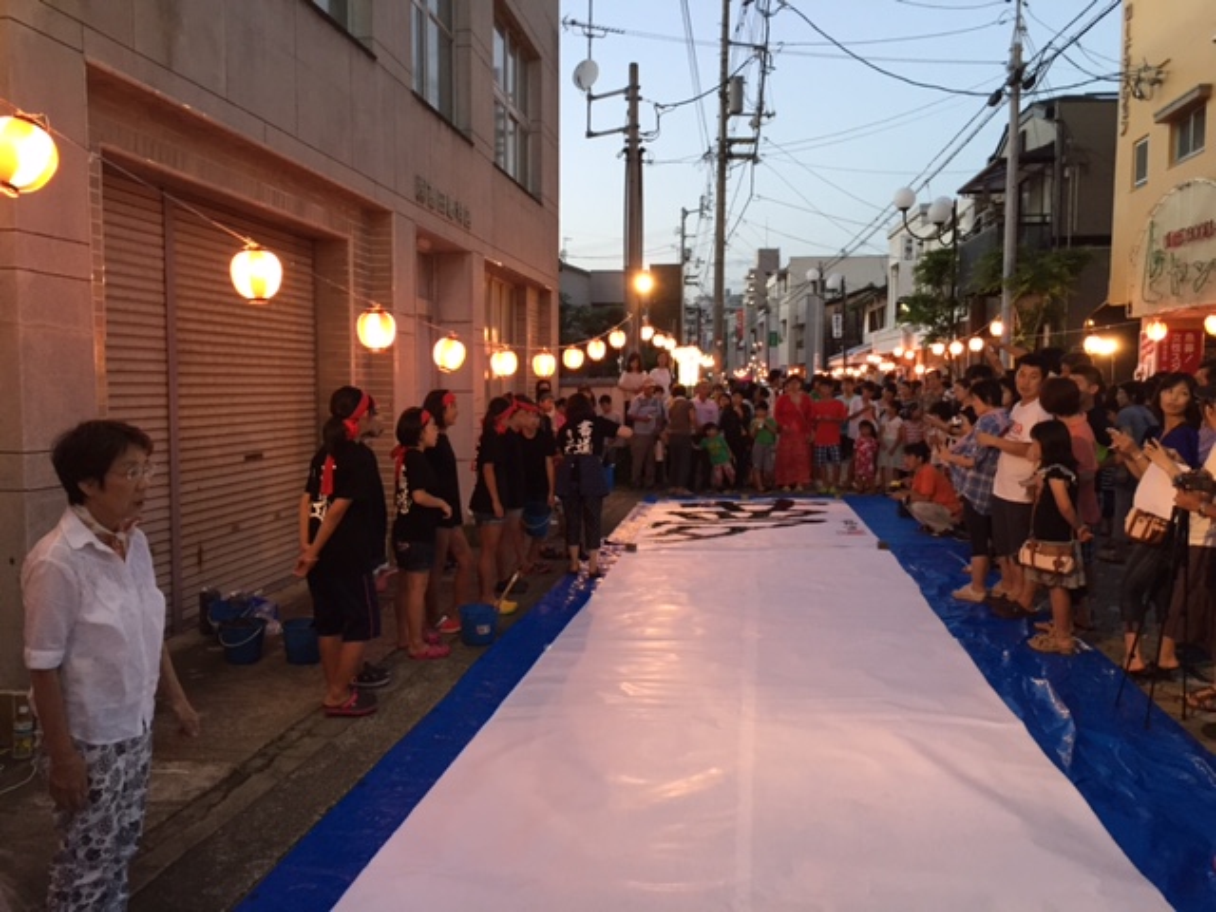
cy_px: 456
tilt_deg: -4.7
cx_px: 608
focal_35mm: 29
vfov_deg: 48.2
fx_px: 1019
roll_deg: -0.8
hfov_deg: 61.7
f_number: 2.2
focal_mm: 4.15
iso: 100
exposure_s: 1/30
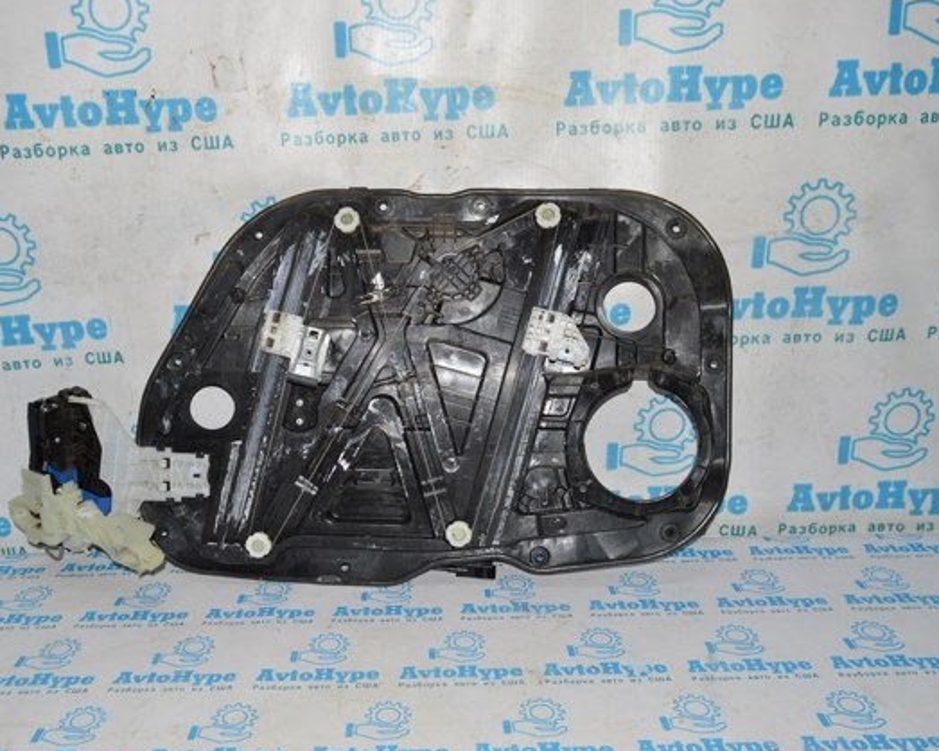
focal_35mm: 31
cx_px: 388
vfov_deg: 47.1
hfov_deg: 56.9
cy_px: 378
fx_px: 861
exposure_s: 1/60
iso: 100
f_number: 8
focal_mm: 18
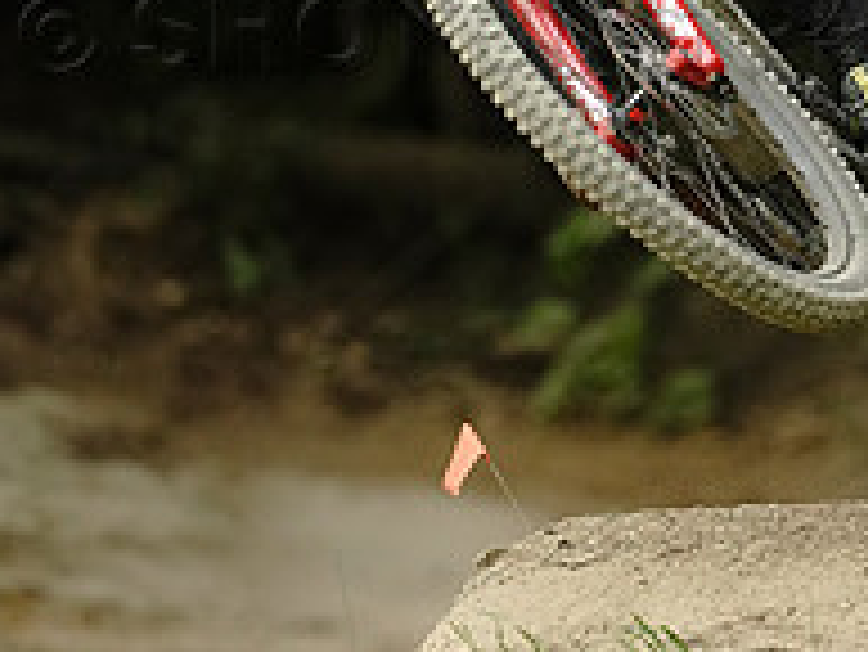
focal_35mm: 1346
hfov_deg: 1.5
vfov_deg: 1.1
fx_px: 33772
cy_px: 13
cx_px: 585
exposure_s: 1/2500
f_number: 4
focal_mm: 600
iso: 5000
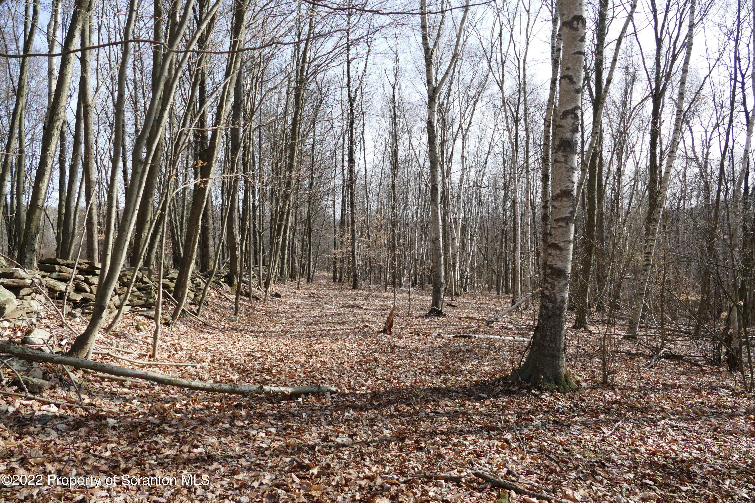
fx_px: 524
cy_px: 252
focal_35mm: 25
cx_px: 378
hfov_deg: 71.5
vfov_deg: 51.3
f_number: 2.8
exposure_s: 1/800
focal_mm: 9.12
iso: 125
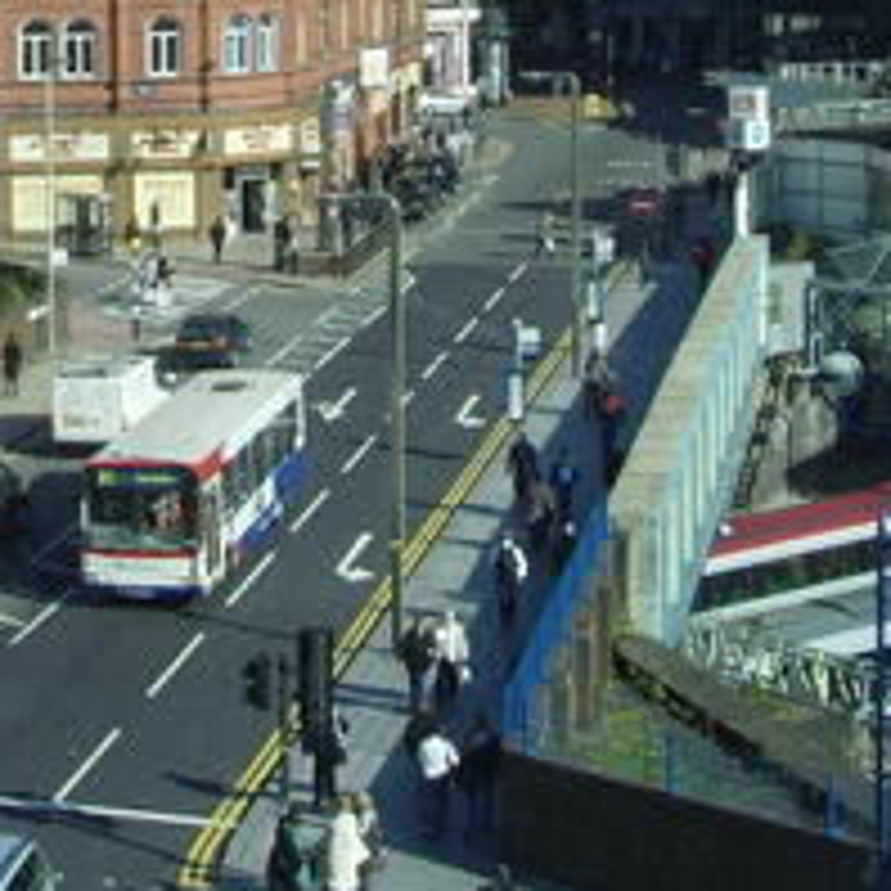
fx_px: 2970
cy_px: 18
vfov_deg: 16.7
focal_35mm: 102
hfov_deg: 16.8
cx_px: 56
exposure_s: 1/125
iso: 80
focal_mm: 6.6
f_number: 6.3
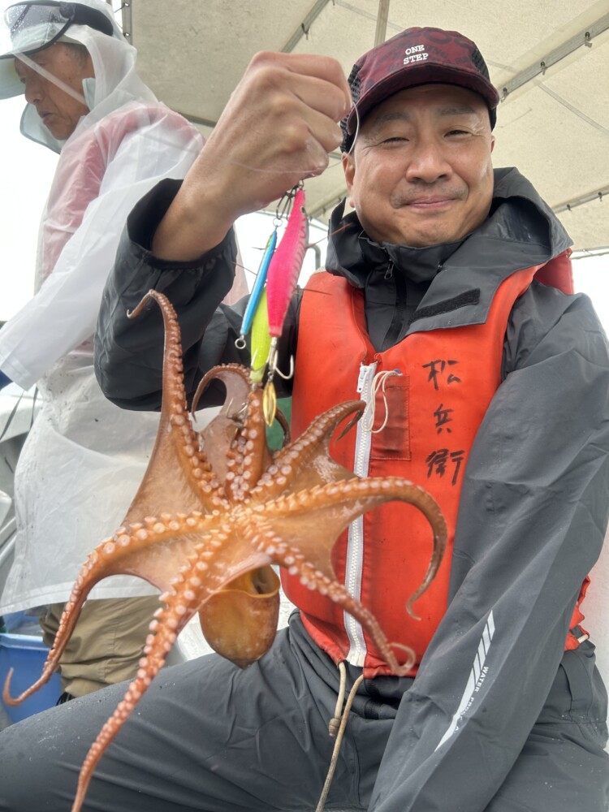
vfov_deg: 67.3
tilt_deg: +3.7
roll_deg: -11.0
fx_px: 610
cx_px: 304
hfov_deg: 53.1
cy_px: 406
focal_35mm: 26
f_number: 1.5
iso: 40
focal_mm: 5.7
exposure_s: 1/146
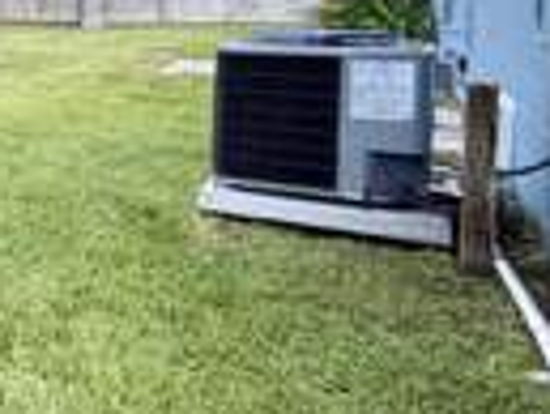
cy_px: 45
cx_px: -431
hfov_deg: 22.4
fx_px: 827
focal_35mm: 52
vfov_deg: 27.1
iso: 64
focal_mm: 2.22
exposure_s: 1/393
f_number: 2.2
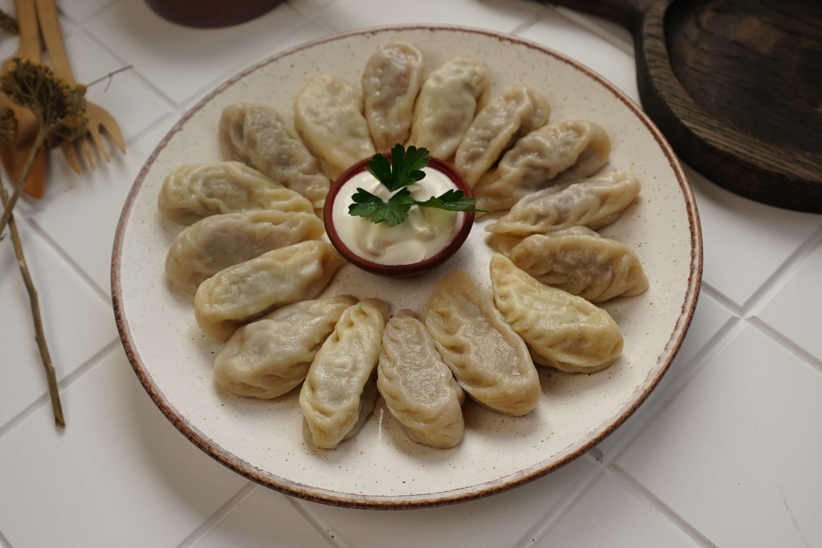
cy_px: 274
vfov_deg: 31.9
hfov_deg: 46.4
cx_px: 411
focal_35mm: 42
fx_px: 959
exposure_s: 1/320
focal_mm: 28
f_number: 5.6
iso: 500
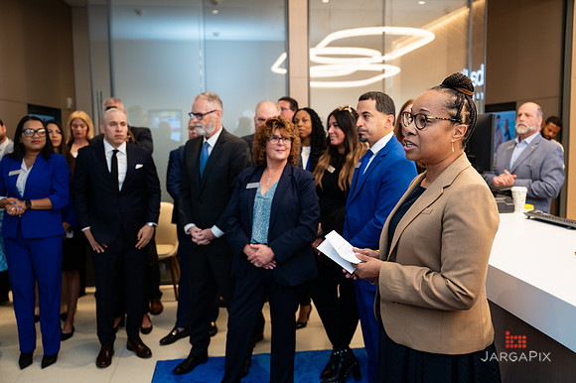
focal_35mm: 35
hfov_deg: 54.7
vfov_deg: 38.0
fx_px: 556
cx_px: 288
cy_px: 192
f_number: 3.2
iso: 500
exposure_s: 1/200
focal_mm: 34.5
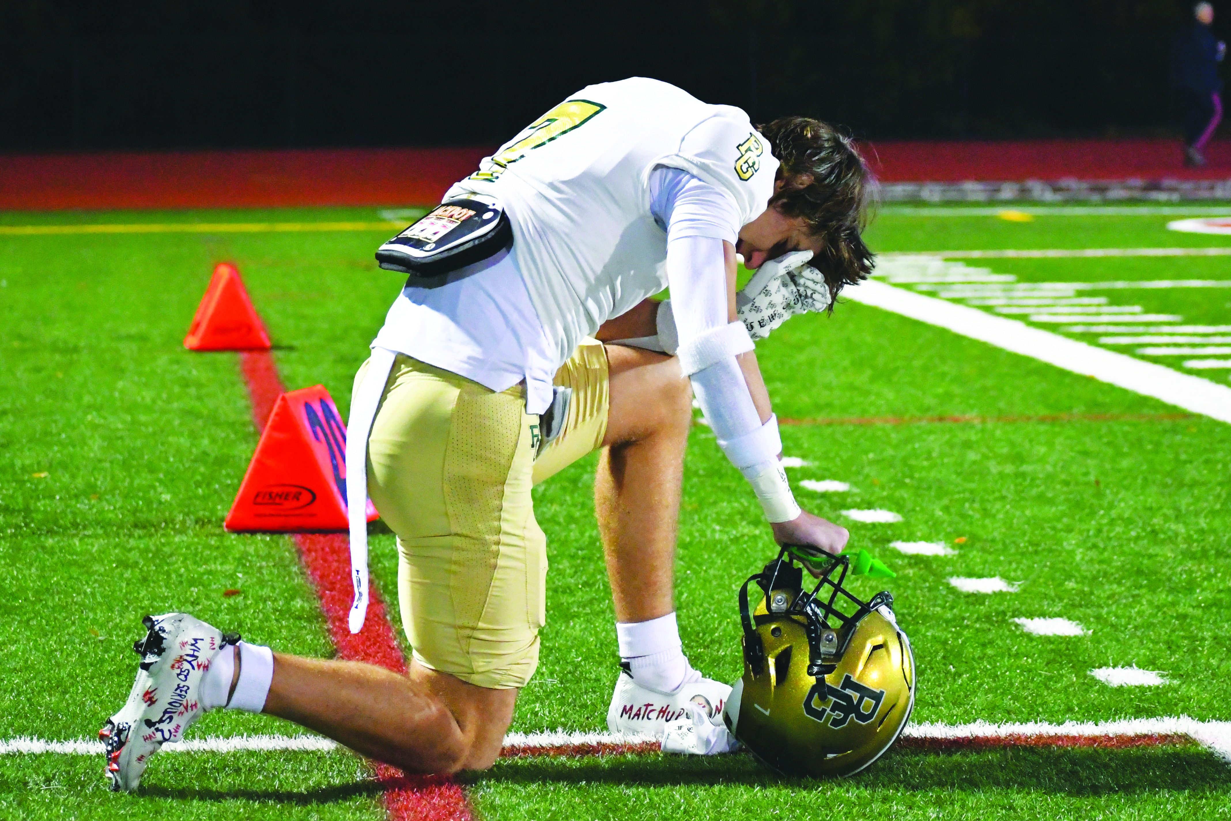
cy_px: 410
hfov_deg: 11.9
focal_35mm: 172
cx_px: 616
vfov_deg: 8.0
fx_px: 5881
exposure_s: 1/500
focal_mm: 86
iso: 9000
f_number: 4.8
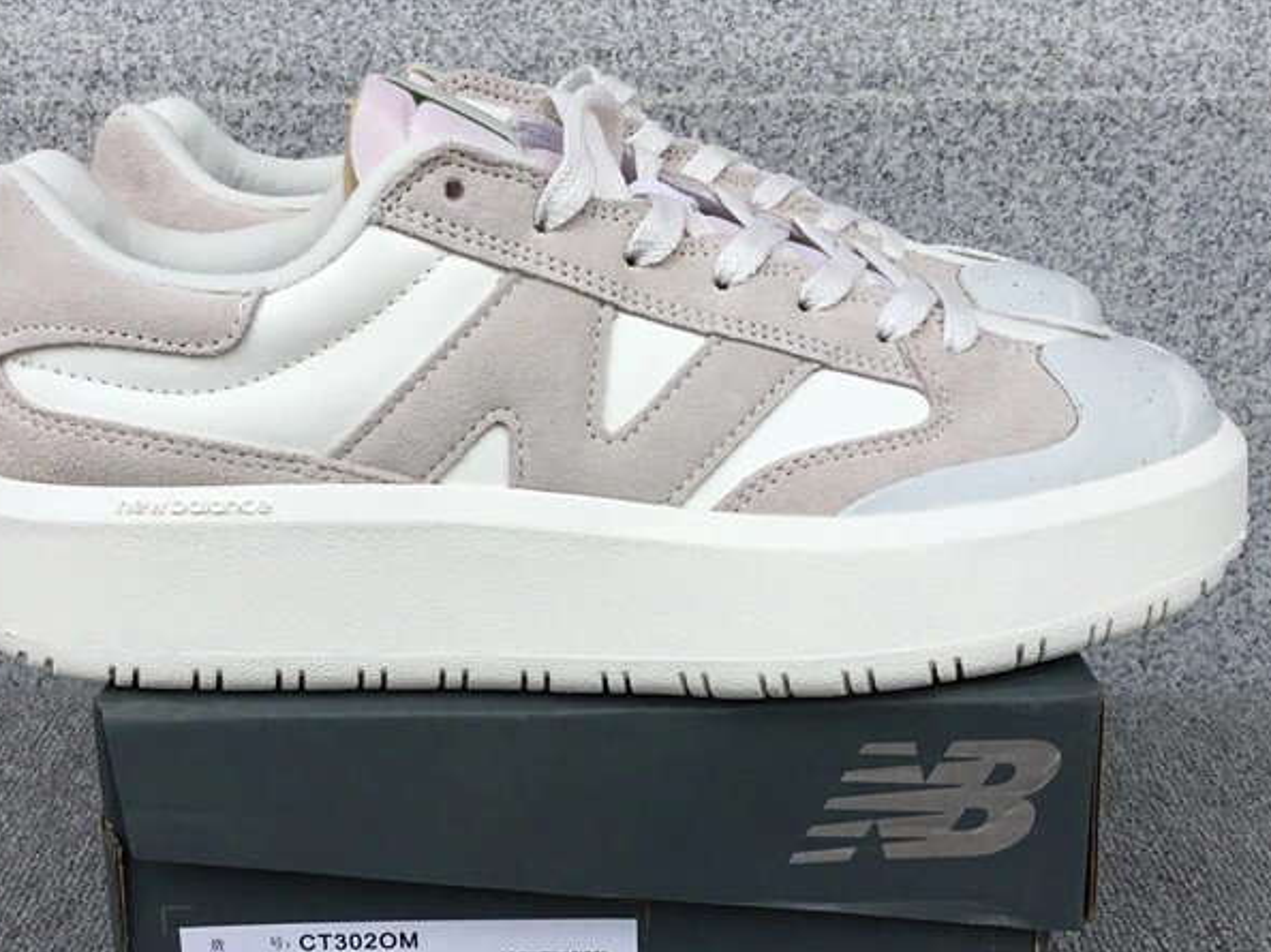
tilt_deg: -19.3
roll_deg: +0.6
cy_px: 615
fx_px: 1725
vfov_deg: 30.7
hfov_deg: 40.4
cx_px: 588
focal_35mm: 47
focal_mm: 3.3
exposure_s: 1/426
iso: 25
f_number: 2.4
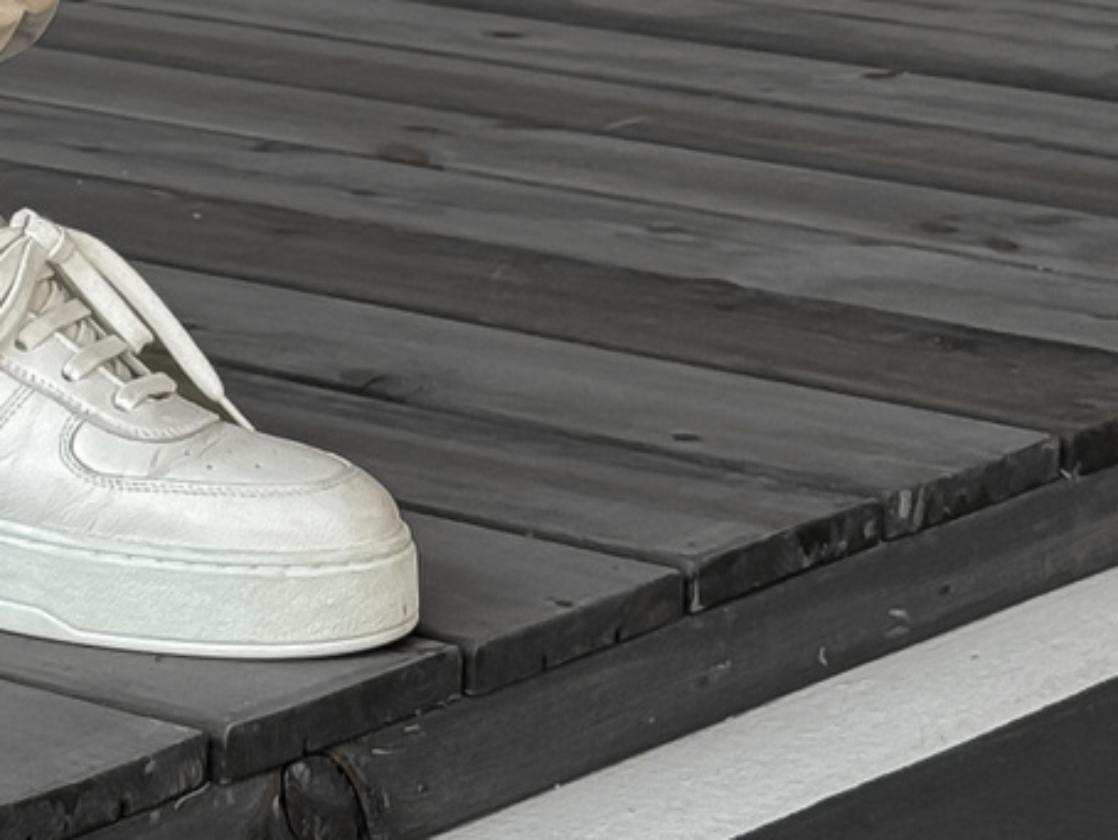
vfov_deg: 8.3
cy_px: -968
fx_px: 5461
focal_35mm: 169
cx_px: -111
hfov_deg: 11.5
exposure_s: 1/120
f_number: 1.8
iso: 50
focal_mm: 6.86
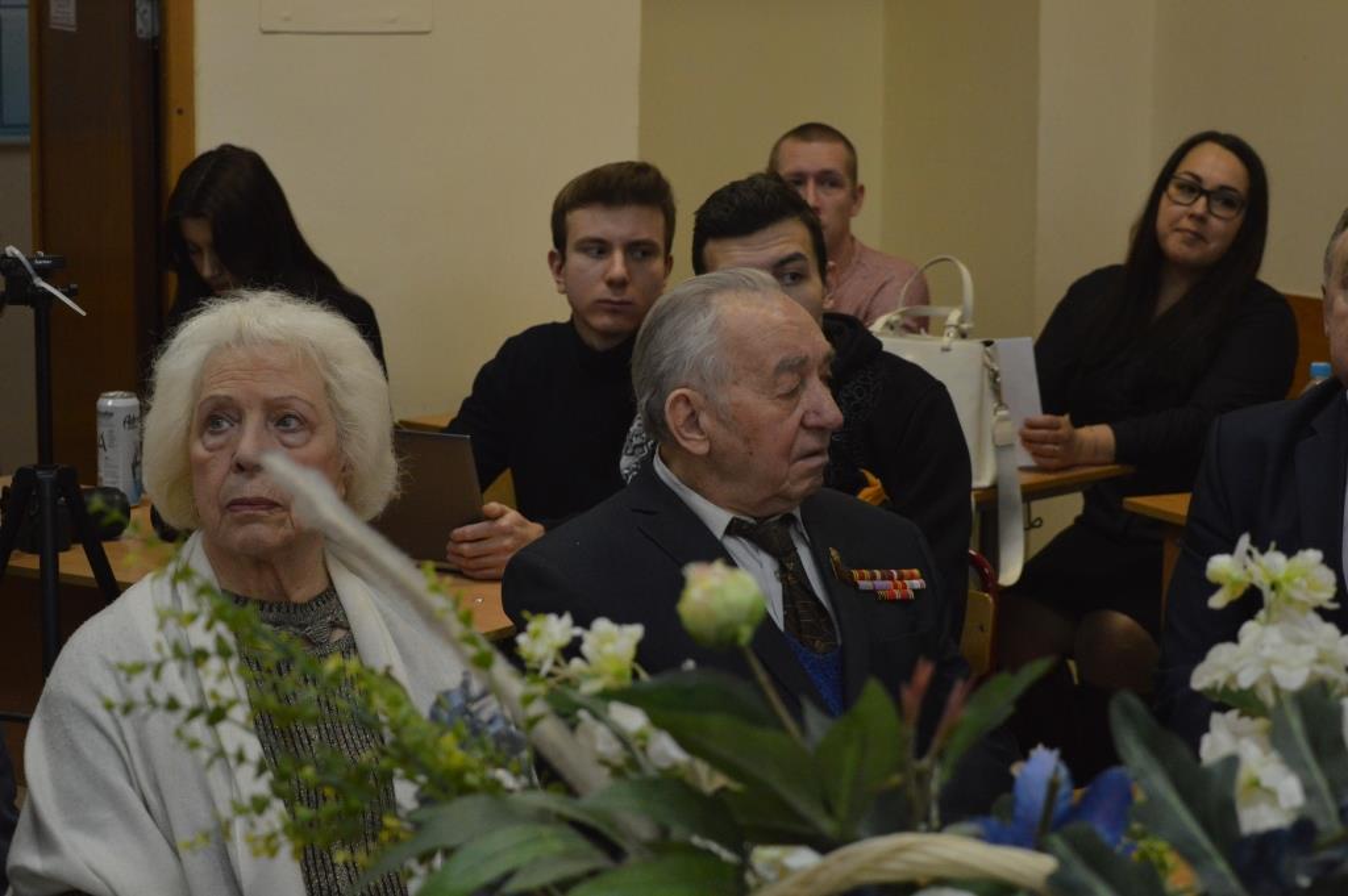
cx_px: 674
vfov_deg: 16.5
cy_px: 448
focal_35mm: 82
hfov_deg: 24.6
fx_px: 3087
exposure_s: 1/100
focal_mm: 55
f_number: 5.6
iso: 1600
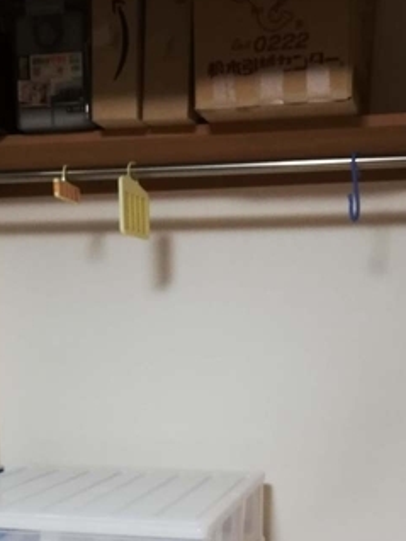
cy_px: 485
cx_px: 224
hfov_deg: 29.7
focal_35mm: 49
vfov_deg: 36.5
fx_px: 765
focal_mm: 3.81
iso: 320
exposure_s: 1/25
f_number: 2.2
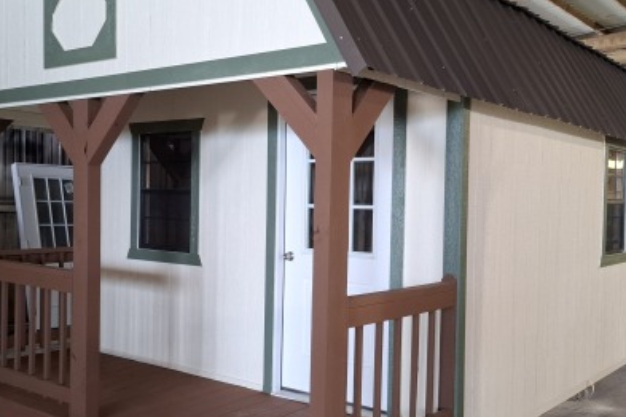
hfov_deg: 49.5
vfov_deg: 34.2
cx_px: 291
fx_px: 678
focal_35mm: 39
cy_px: 228
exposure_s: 1/60
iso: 160
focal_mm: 5.54
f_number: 1.8
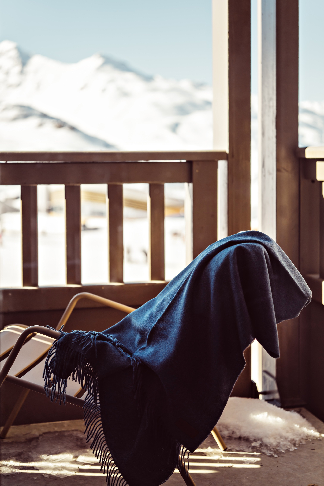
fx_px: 674
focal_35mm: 50
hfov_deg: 27.0
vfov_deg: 39.6
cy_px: 243
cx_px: 162
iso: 100
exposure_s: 1/1250
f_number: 2
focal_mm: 50
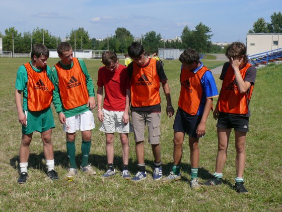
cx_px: 141
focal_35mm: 56
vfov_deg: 26.1
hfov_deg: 34.3
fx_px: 456
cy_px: 106
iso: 100
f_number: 7.1
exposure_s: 1/400
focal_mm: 9.7
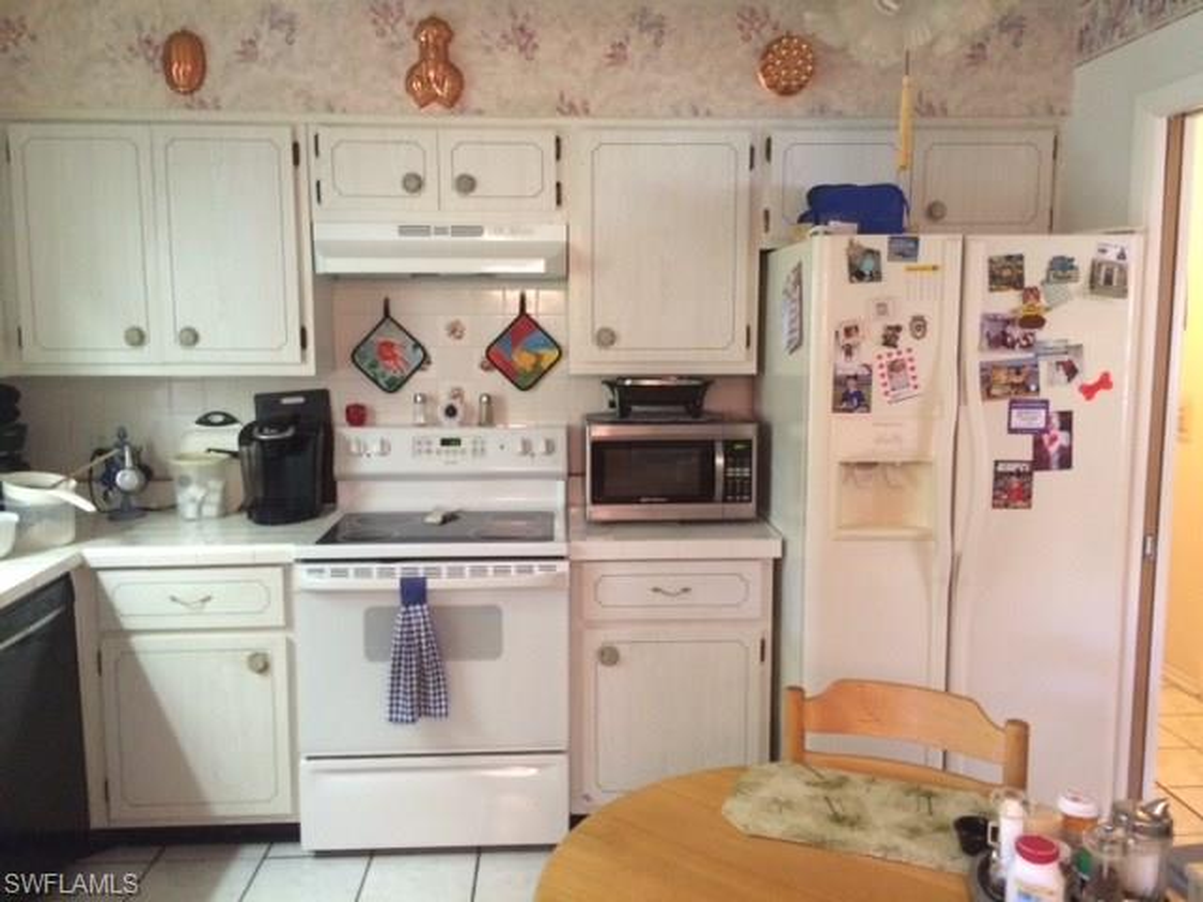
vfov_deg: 48.2
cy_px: 451
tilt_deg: -6.8
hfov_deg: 61.7
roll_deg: +1.0
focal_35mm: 29
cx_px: 602
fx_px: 1008
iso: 320
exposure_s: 1/24
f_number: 2.2
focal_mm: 4.15
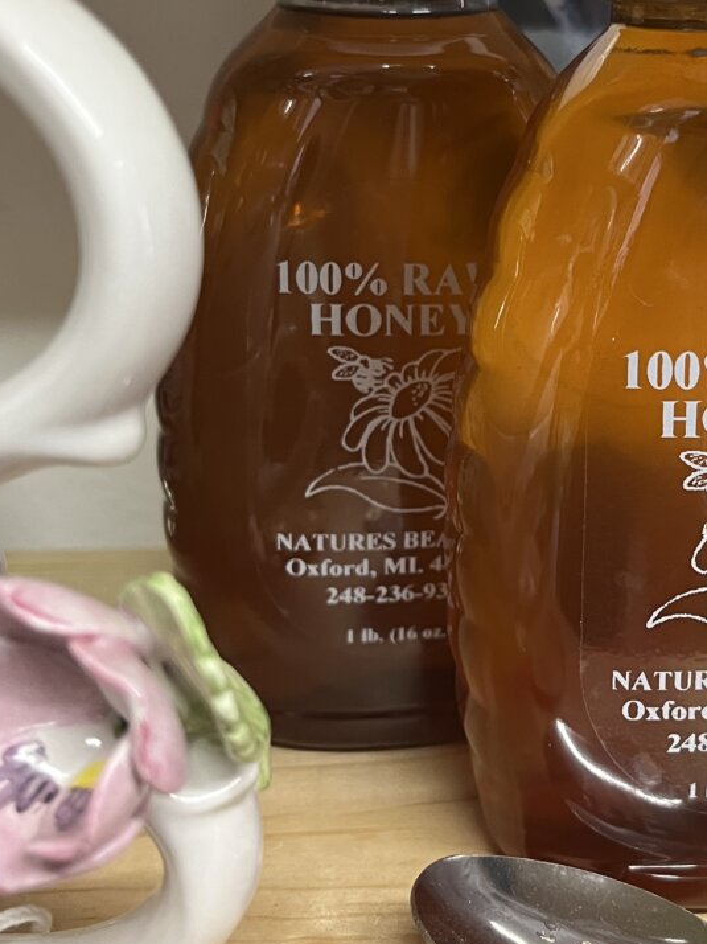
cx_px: 581
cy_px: 424
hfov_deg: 25.6
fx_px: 1526
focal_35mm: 56
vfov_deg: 34.3
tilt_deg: -17.7
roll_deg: +0.1
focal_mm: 5.1
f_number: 1.6
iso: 160
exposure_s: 1/60
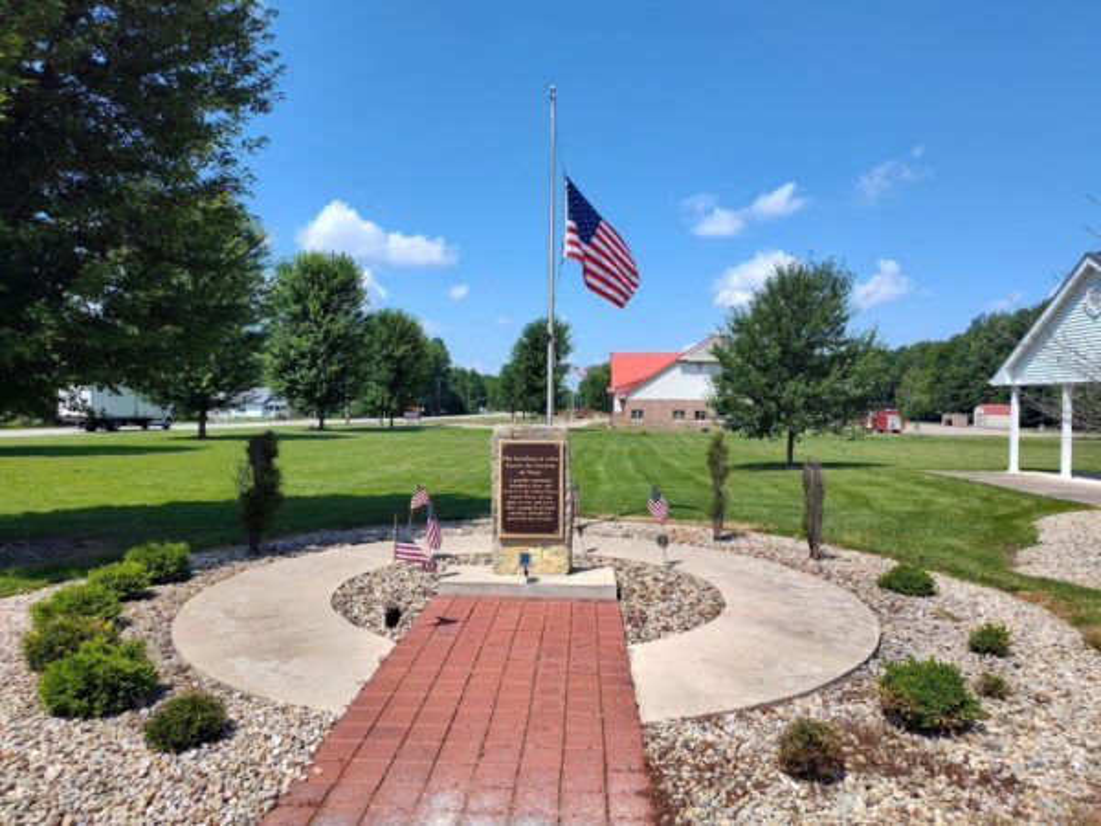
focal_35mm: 23
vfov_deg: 58.9
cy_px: 413
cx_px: 550
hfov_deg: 73.9
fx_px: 732
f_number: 1.8
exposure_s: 1/1530
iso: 100
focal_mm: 5.56
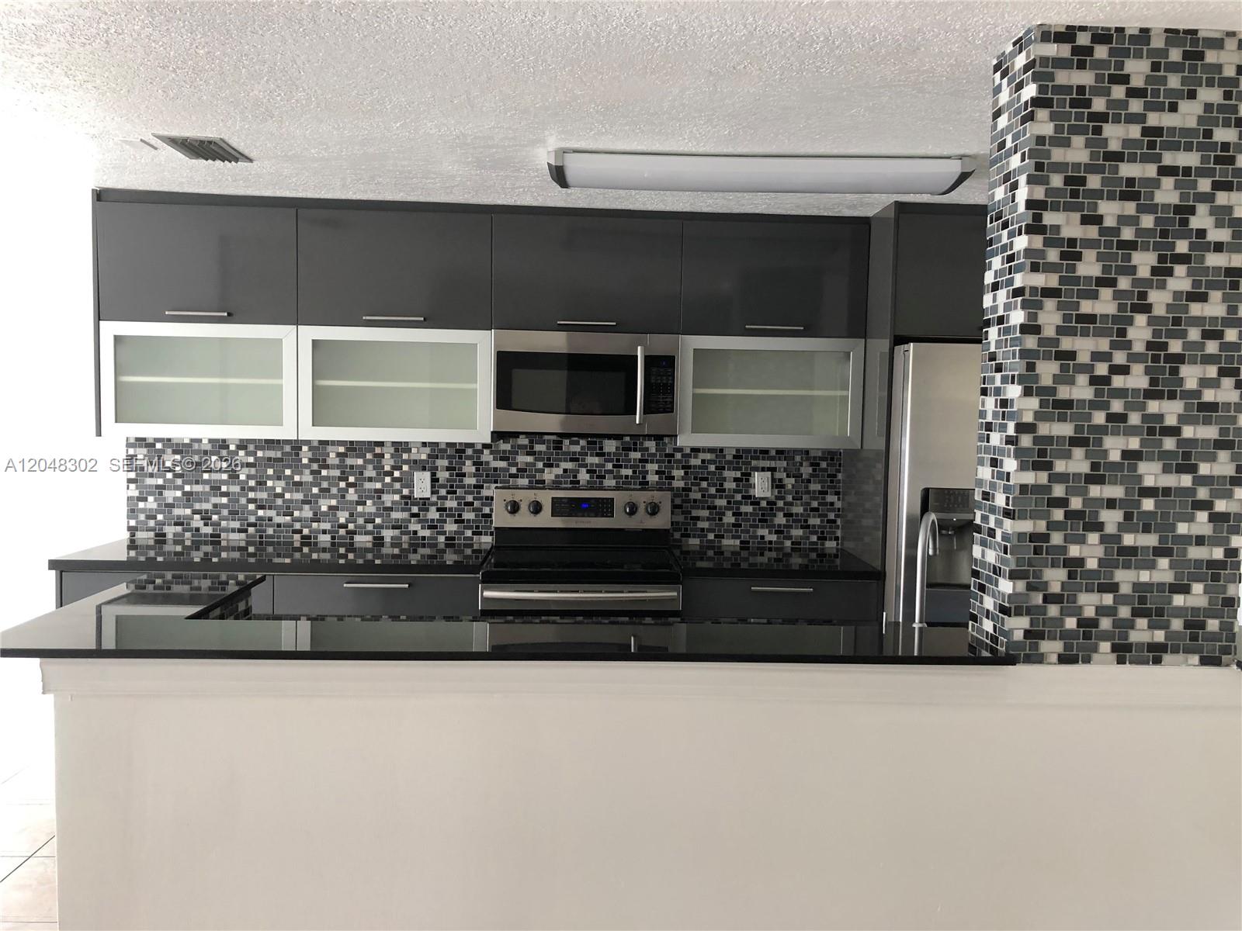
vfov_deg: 49.7
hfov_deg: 63.4
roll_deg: -0.9
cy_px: 466
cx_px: 621
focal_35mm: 28
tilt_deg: -2.7
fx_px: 1005
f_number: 1.8
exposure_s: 1/30
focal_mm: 4
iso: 32
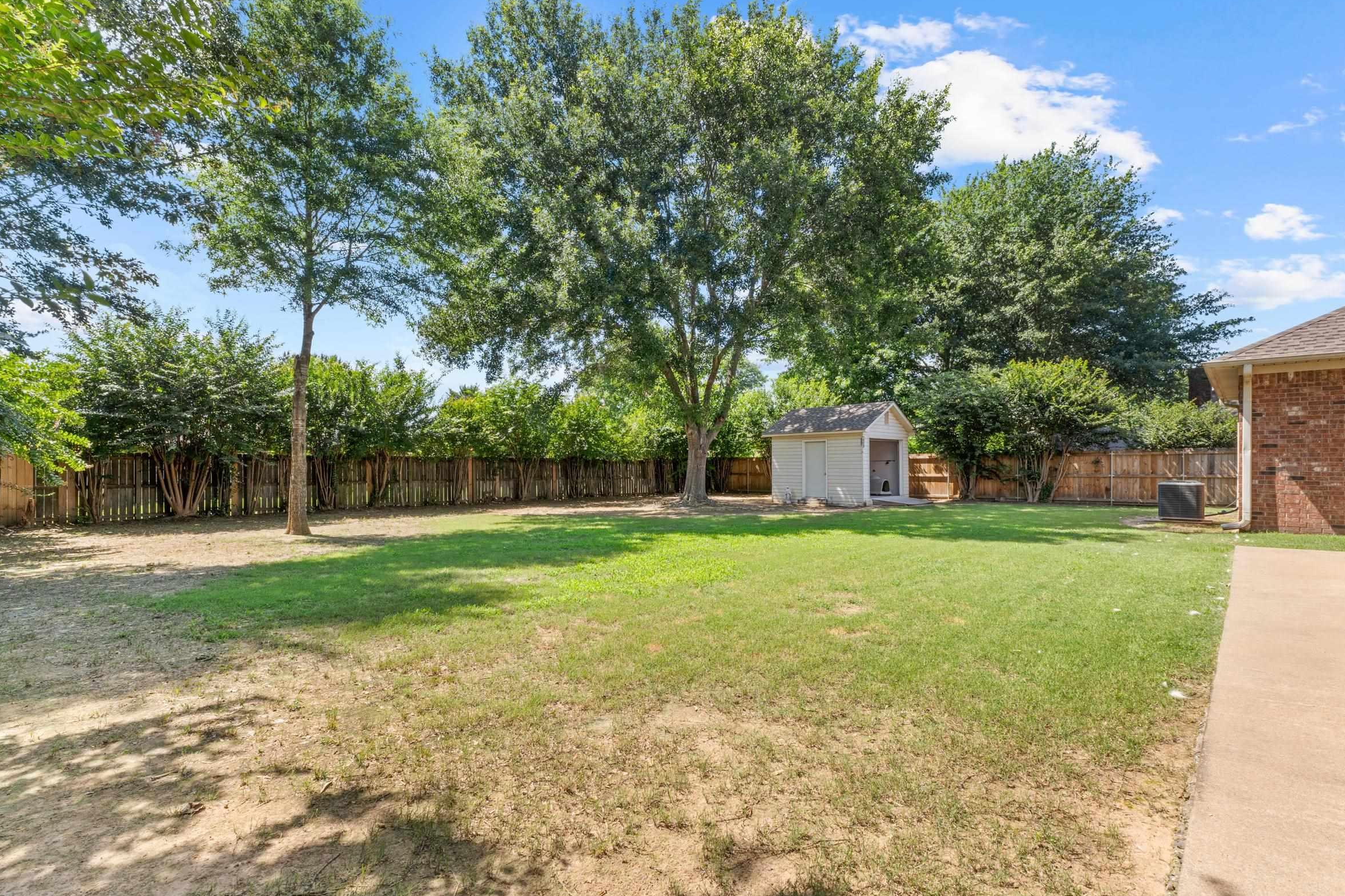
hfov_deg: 96.7
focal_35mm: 16
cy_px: 461
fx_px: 598
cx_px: 689
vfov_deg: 73.7
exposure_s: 1/60
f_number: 9
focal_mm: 10
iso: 200
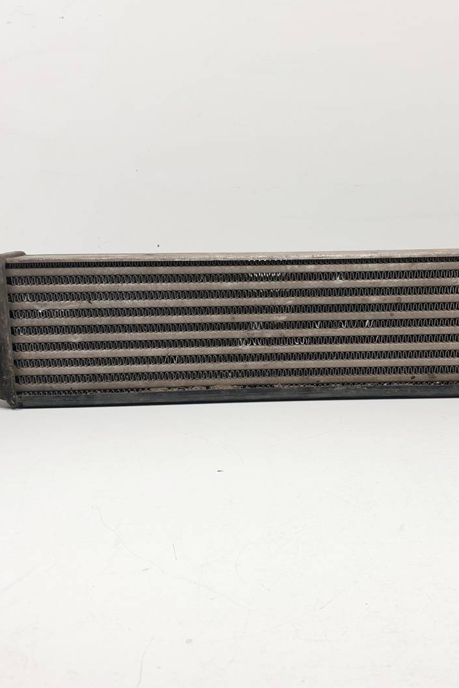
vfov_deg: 51.9
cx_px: 292
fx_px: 707
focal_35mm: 37
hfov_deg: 35.7
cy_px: 343
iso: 50
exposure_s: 1/257
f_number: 2.4
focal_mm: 4.3
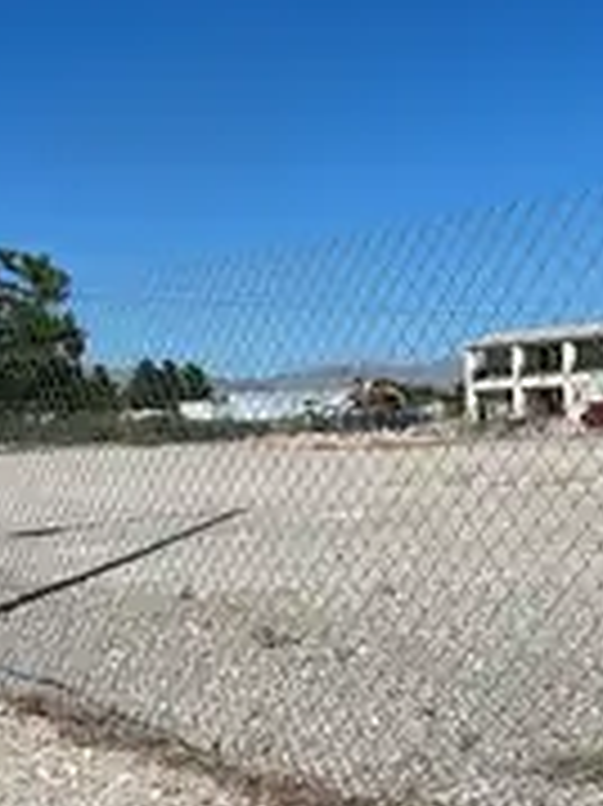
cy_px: 450
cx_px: 243
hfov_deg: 25.2
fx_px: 1349
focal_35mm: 58
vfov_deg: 33.2
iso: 50
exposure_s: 1/9434
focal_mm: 5.7
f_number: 1.5
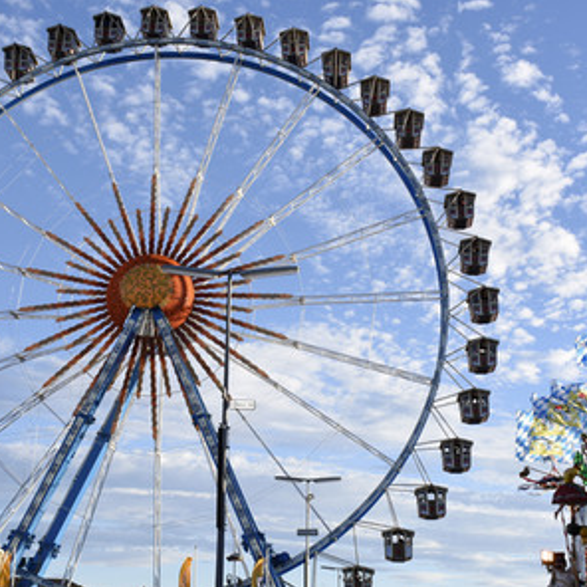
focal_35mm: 66
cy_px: 294
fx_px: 1266
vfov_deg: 26.1
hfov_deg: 26.1
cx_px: 245
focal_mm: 34
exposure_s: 1/160
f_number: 9
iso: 200
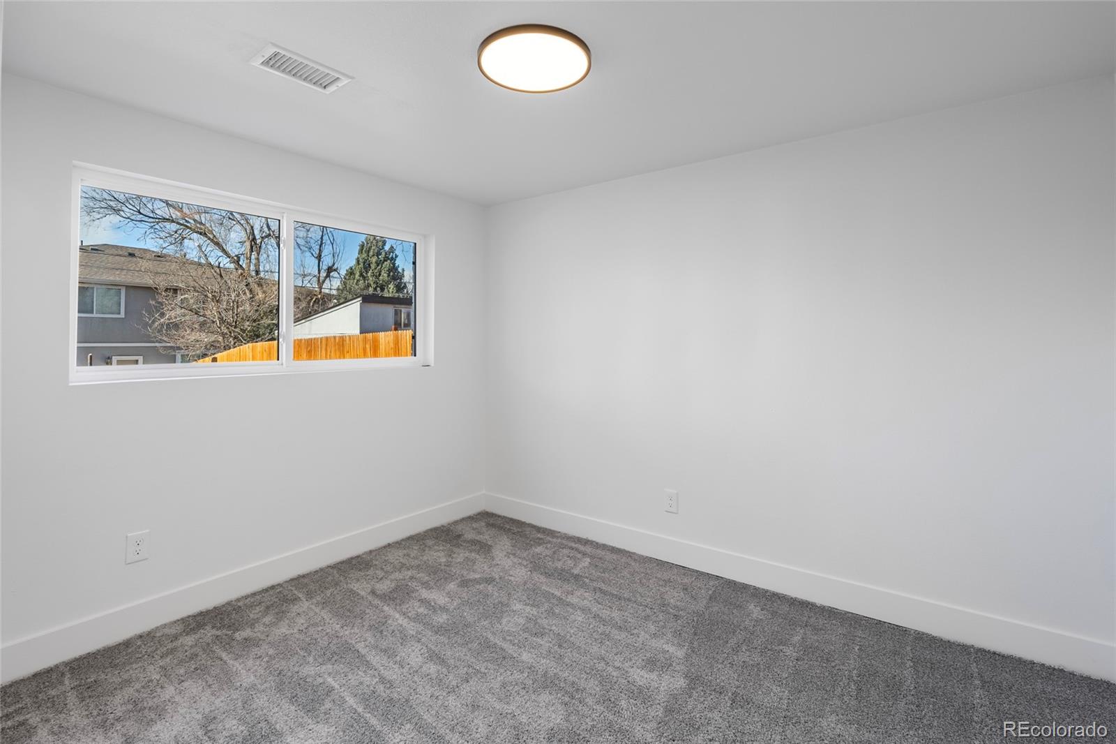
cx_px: 558
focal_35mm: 16
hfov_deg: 96.7
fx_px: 496
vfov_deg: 73.7
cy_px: 372
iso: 200
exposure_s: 1/5
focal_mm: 16
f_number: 8
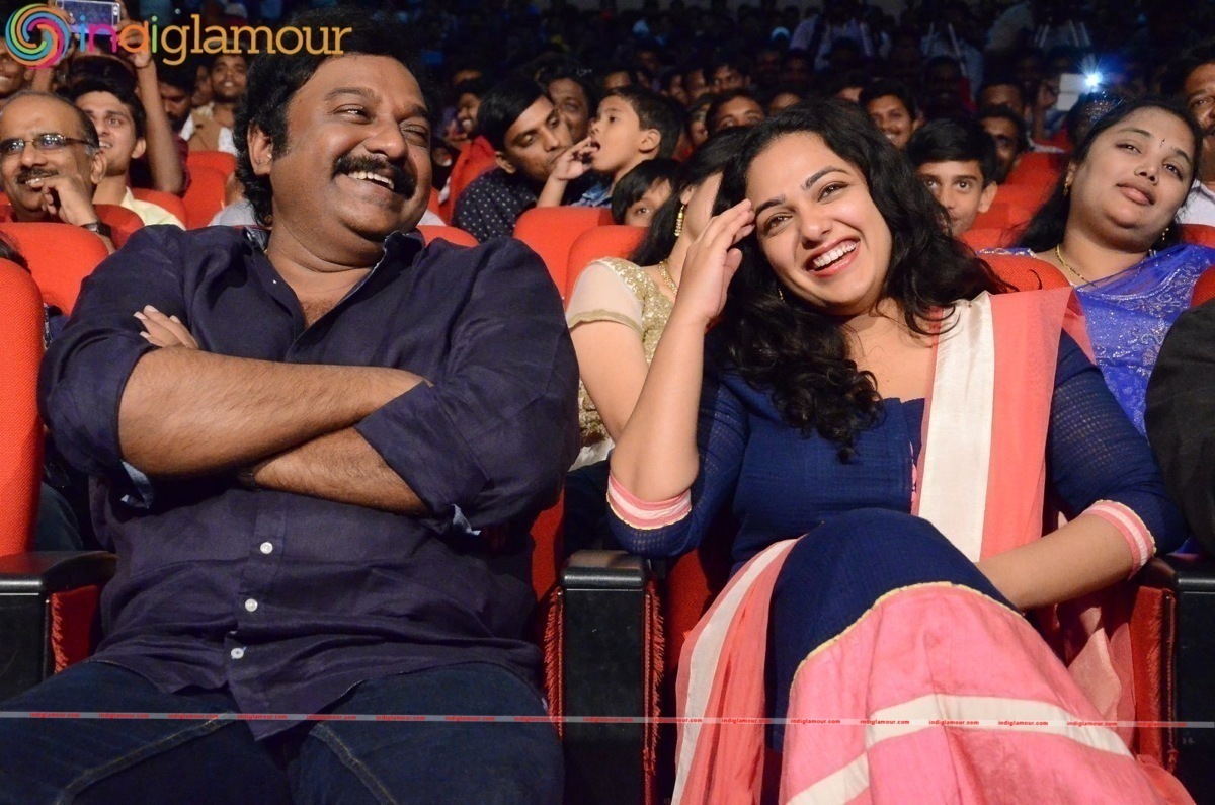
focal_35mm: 72
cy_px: 402
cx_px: 608
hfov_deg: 28.1
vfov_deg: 18.8
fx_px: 2425
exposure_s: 1/125
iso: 8000
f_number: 5.6
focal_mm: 48
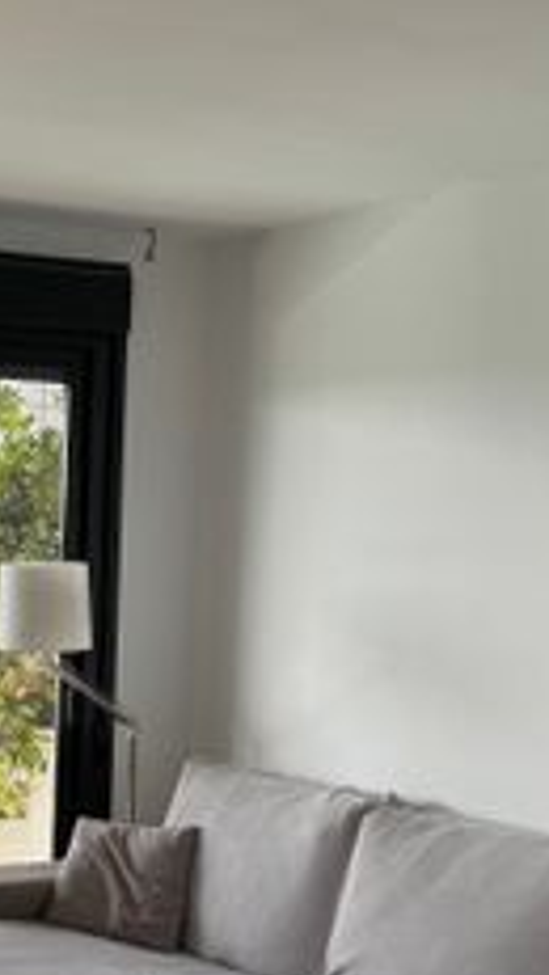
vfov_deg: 30.8
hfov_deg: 17.3
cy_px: 637
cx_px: -25
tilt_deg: -3.9
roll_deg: -1.3
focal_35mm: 68
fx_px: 1759
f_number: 1.78
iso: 80
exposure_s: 1/693
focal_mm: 6.76
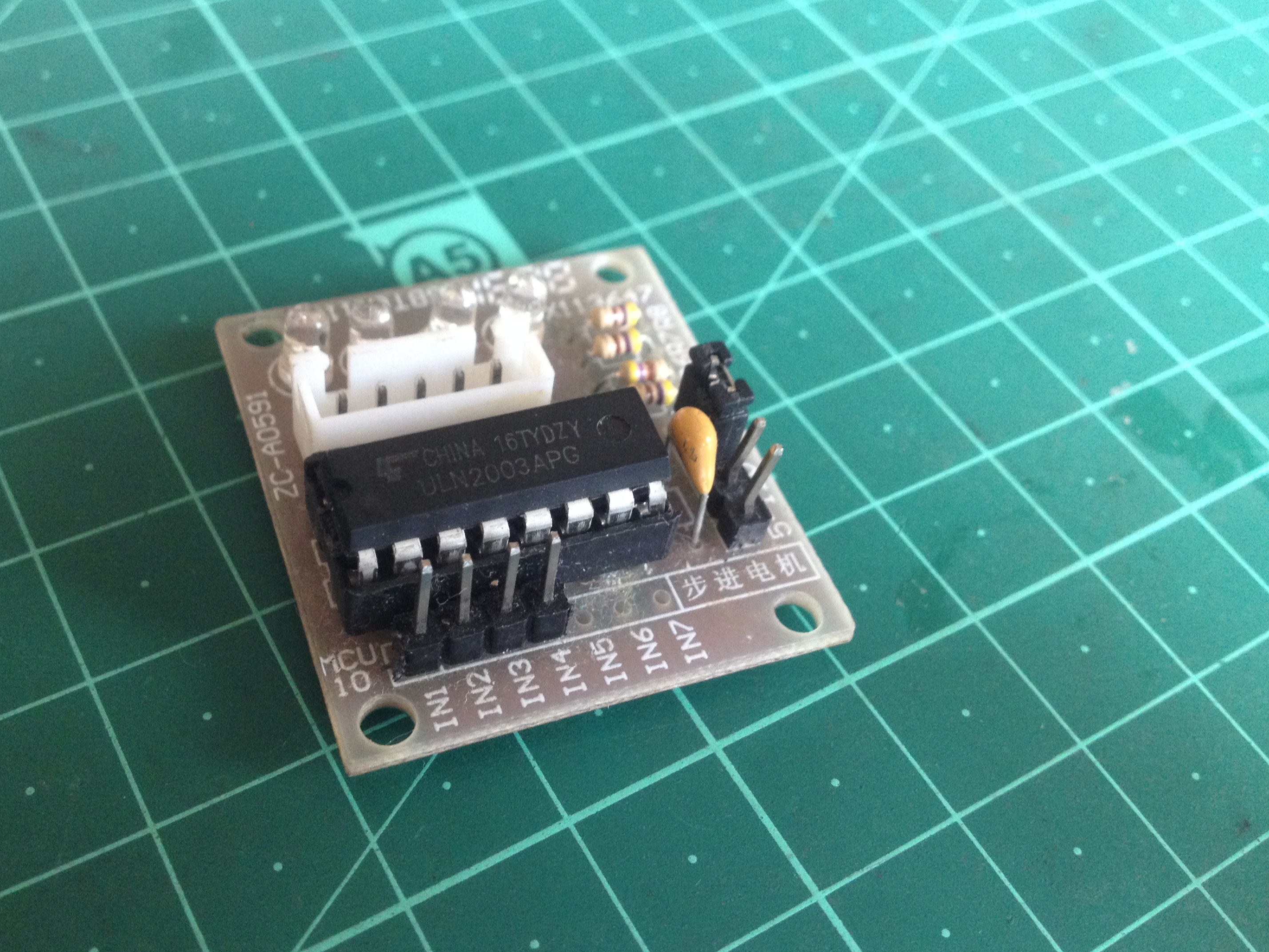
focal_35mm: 40
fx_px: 1466
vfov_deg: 35.9
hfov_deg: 46.7
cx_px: 547
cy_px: 428
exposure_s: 1/20
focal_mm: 4.28
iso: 160
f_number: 2.4
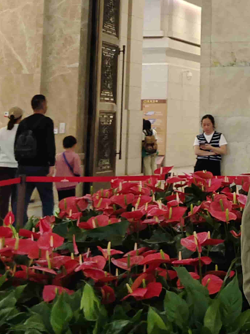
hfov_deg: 13.4
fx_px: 992
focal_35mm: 103
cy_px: -58
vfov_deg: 18.2
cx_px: 390
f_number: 1.88
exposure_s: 1/50
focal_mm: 5.56
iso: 1116
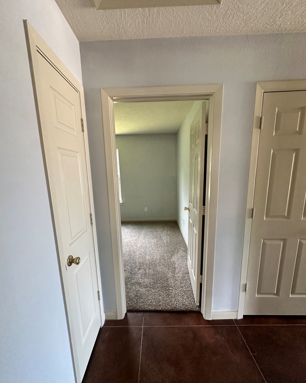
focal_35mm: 15
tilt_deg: -8.7
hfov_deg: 84.0
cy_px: 203
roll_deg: +1.8
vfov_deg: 96.7
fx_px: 170
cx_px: 152
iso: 200
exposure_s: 1/60
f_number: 2.2
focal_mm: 2.22
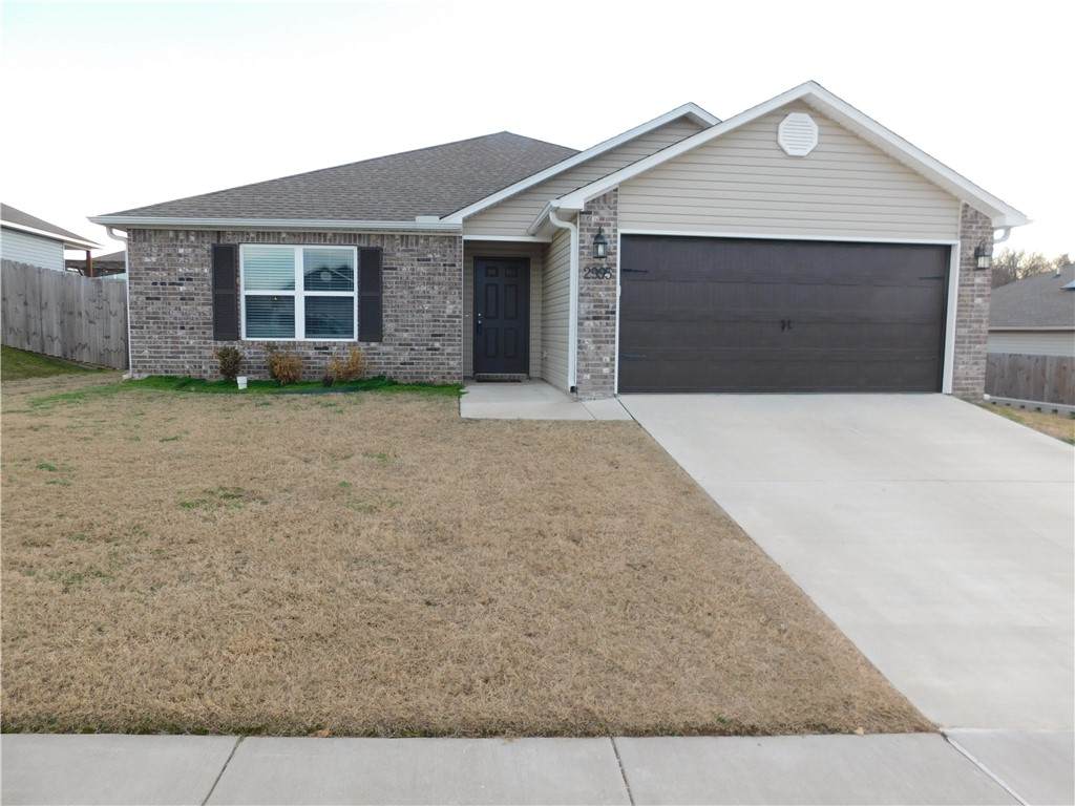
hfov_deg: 73.9
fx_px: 714
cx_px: 538
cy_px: 403
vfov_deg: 58.9
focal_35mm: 23
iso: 125
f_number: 3
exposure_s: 1/100
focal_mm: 4
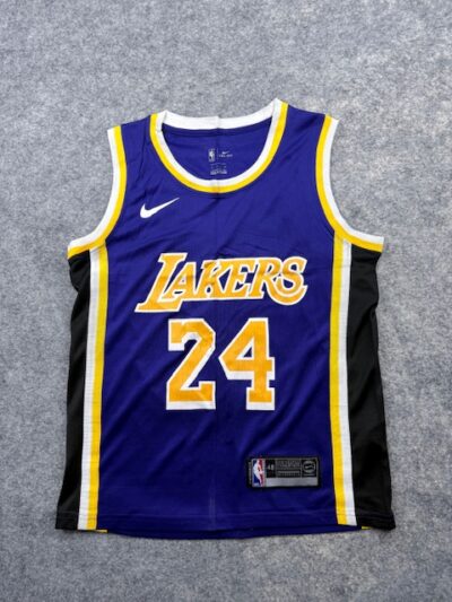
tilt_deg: -54.7
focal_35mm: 24
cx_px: 226
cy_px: 301
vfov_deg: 71.6
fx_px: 418
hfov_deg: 56.8
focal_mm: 6.76
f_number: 1.78
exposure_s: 1/100
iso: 50
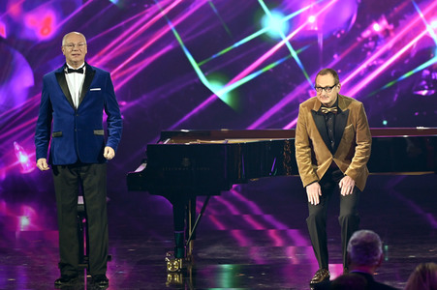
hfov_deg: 12.1
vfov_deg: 8.1
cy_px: 145
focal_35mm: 170
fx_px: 2062
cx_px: 218
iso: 640
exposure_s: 1/250
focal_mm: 170
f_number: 2.8
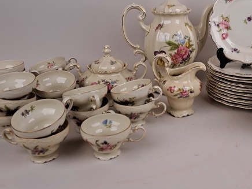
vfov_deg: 32.4
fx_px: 320
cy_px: 52
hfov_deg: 42.3
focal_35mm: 44
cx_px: 171
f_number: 1.8
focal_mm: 5.23
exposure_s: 1/115
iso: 50
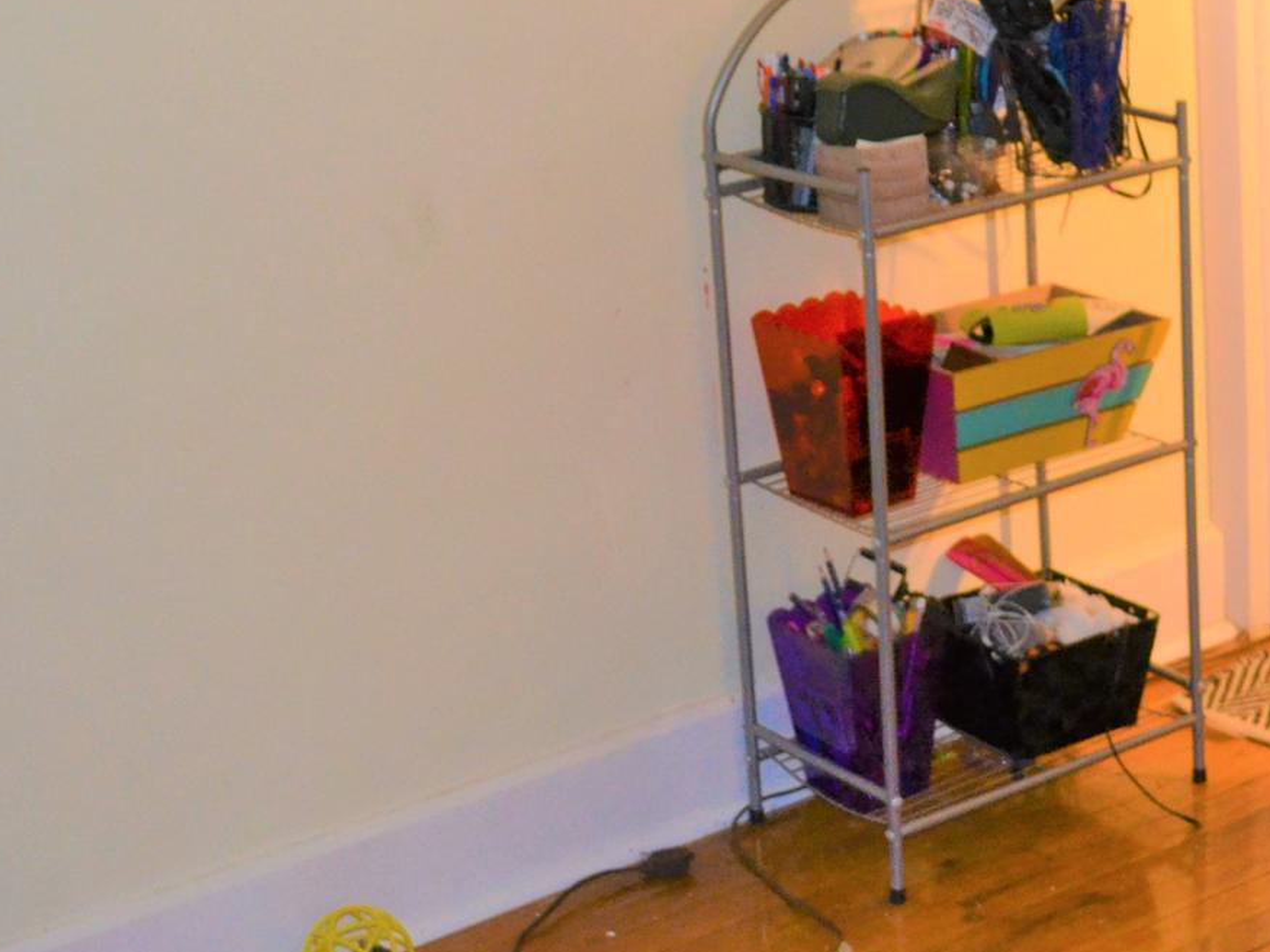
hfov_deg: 23.7
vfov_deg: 17.9
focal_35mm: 81
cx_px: 1068
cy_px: 72
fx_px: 2971
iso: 1600
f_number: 4
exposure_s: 1/60
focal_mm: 24
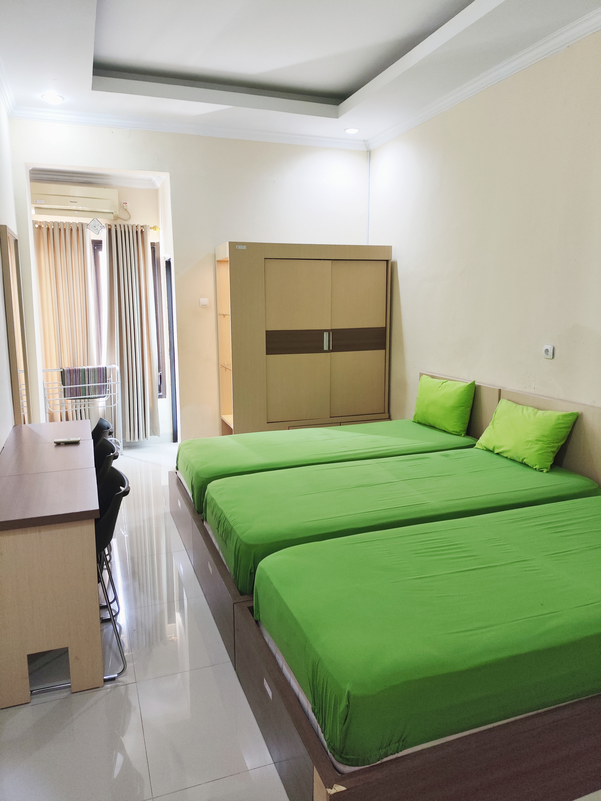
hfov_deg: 56.9
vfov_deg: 71.6
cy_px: 400
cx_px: 300
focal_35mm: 24
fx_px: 555
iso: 192
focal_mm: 4.68
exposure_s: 1/33.3
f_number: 1.8
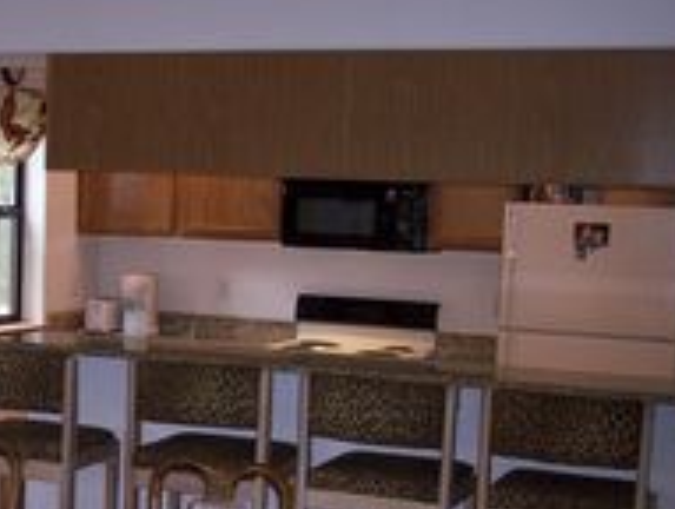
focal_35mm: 75
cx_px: 74
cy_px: 346
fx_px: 1465
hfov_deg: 25.2
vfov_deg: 19.6
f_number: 2.8
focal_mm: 8
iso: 140
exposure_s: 1/60
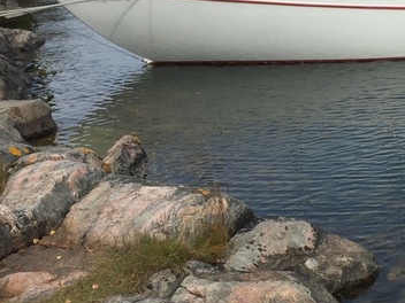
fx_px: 936
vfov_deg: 18.4
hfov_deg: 23.3
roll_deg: +0.5
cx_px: 411
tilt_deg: -13.9
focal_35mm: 80
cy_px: 131
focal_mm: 4.15
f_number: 2.2
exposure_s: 1/2198
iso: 32
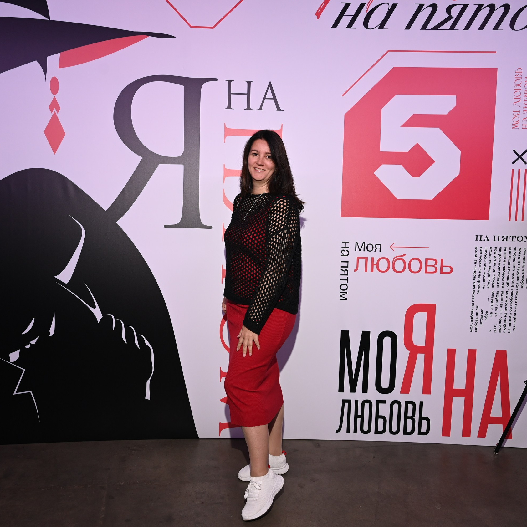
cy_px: 265
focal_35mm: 31
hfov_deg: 52.5
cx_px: 254
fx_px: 534
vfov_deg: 52.5
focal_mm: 24
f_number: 5
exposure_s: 1/125
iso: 640
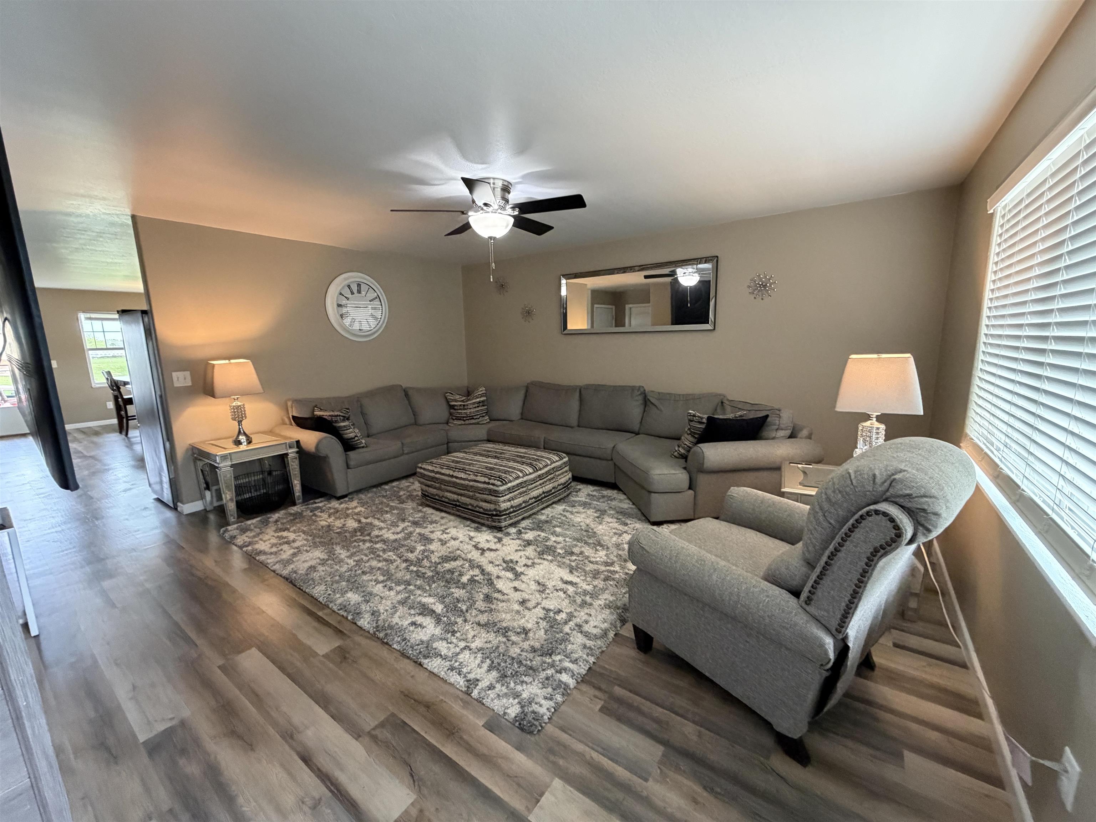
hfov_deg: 102.1
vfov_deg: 85.7
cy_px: 411
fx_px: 443
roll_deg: +1.7
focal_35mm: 14
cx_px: 548
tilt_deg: -8.9
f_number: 2.2
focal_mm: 2.22
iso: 500
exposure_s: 1/60
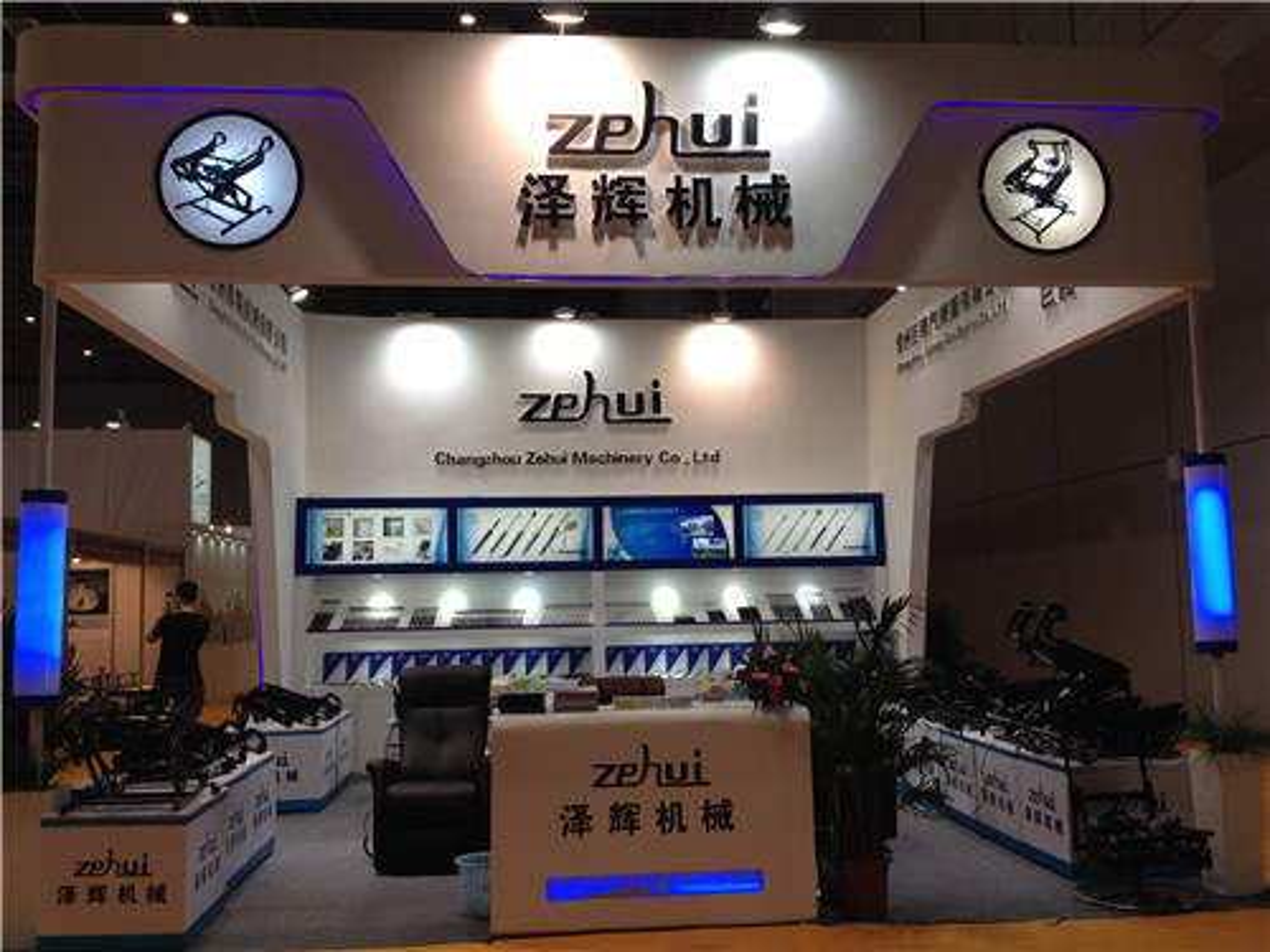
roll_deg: -0.4
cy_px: 476
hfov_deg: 52.6
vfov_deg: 40.7
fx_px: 1284
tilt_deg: +6.9
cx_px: 635
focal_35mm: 35
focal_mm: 4.28
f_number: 2.4
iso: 80
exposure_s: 1/120
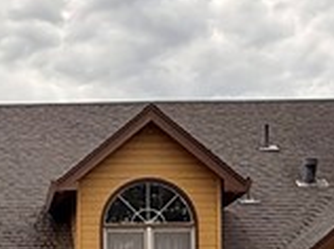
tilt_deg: +2.2
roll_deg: -0.6
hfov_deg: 20.6
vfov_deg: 15.4
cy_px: 323
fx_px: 877
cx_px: -25
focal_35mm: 91
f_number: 2.2
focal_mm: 2.22
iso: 64
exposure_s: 1/579
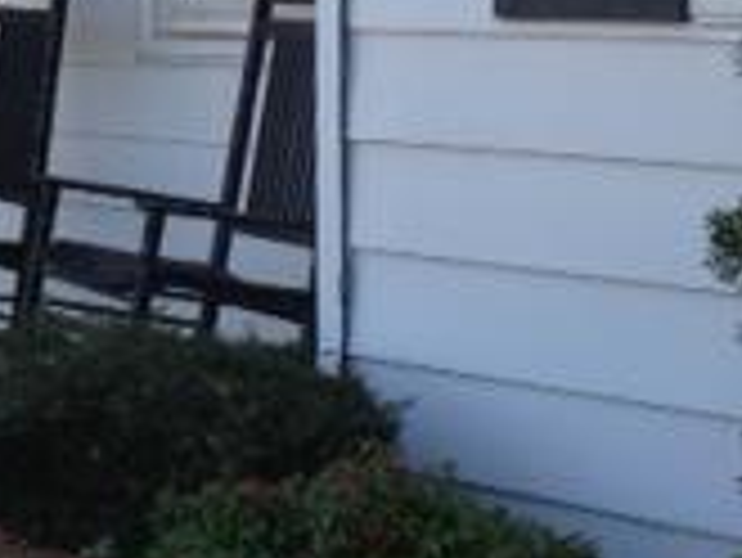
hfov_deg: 14.6
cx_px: -261
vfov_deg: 11.6
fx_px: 2746
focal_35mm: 128
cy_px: 112
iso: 50
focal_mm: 4.12
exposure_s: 1/313
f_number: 2.4
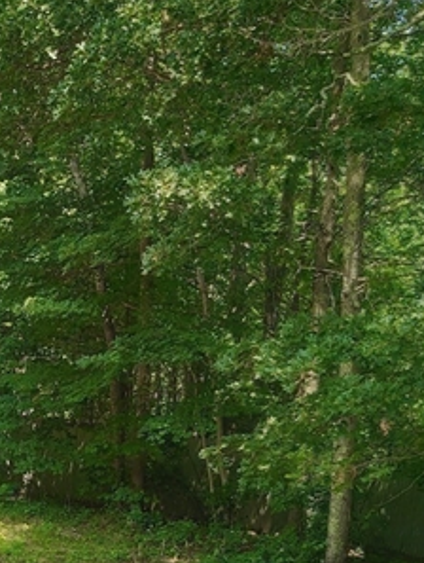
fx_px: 1009
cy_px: 576
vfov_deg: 28.9
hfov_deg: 22.6
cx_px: -26
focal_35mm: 62
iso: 120
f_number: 1.8
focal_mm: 5.56
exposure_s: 1/240
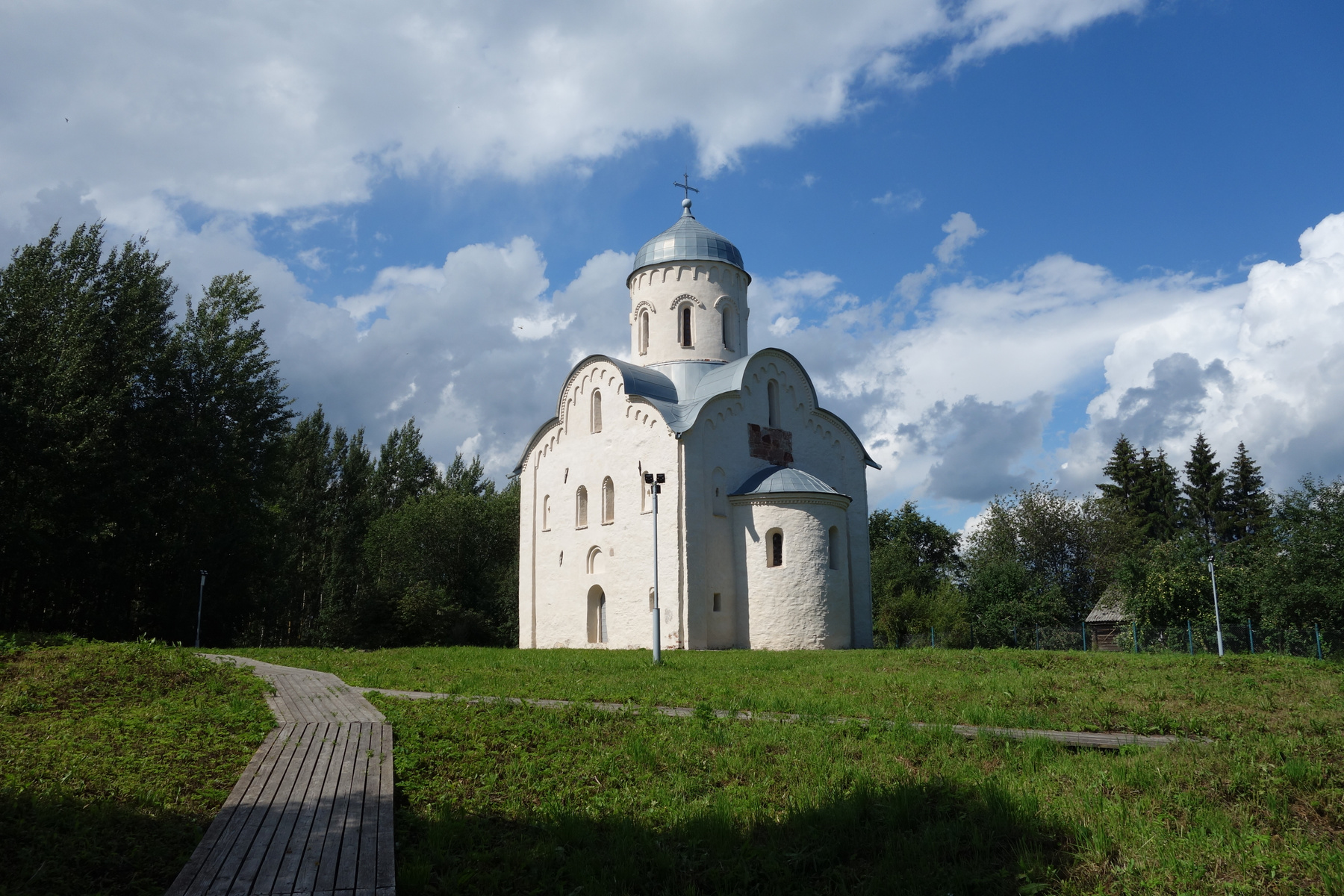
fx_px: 1045
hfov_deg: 65.5
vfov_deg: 46.4
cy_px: 448
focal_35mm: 28
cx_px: 672
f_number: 5.6
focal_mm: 10.4
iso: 125
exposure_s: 1/800
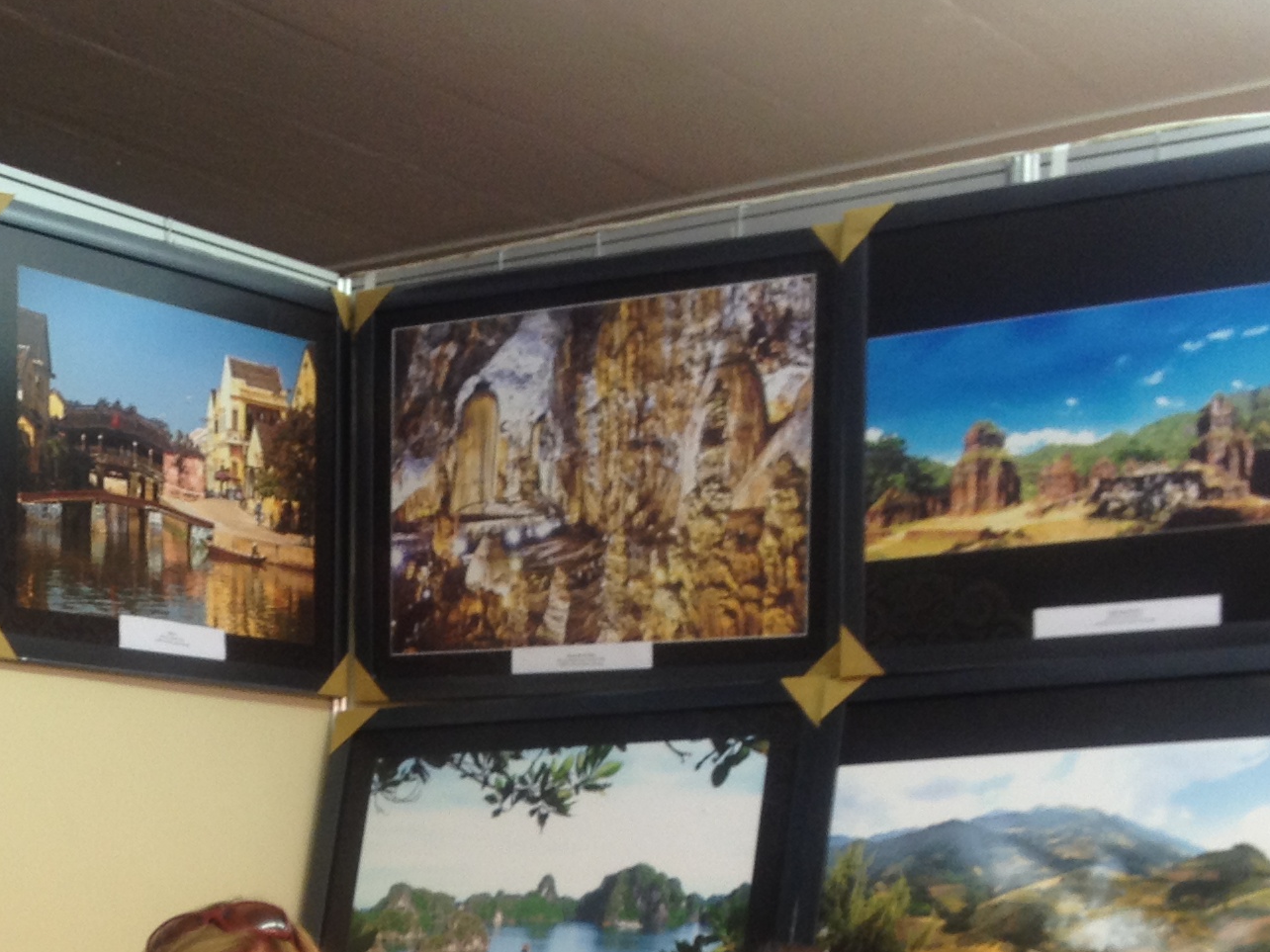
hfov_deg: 21.7
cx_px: 237
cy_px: 1101
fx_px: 3265
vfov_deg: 16.0
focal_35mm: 89
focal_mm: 4.28
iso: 80
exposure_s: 1/30
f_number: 2.4
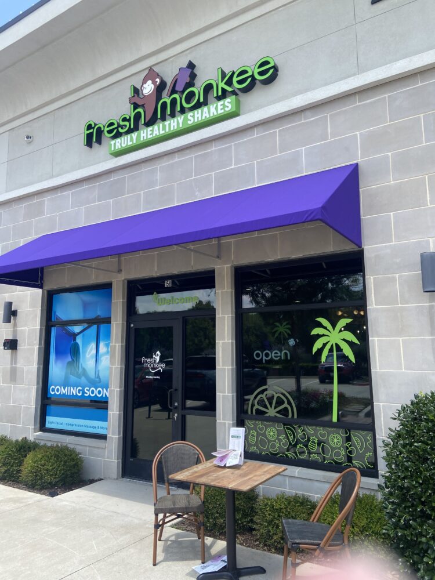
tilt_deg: +8.8
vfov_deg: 67.3
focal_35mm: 26
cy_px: 290
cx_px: 218
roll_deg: +0.5
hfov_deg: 53.1
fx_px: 436
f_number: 1.8
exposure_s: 1/1245
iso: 32
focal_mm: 4.25
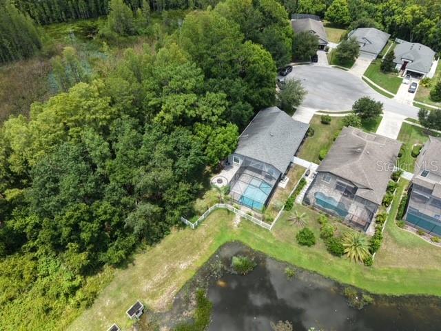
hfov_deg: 71.6
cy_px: 166
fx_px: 306
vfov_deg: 56.8
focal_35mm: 24
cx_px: 220
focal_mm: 8.67
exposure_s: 1/1500
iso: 130
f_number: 1.8
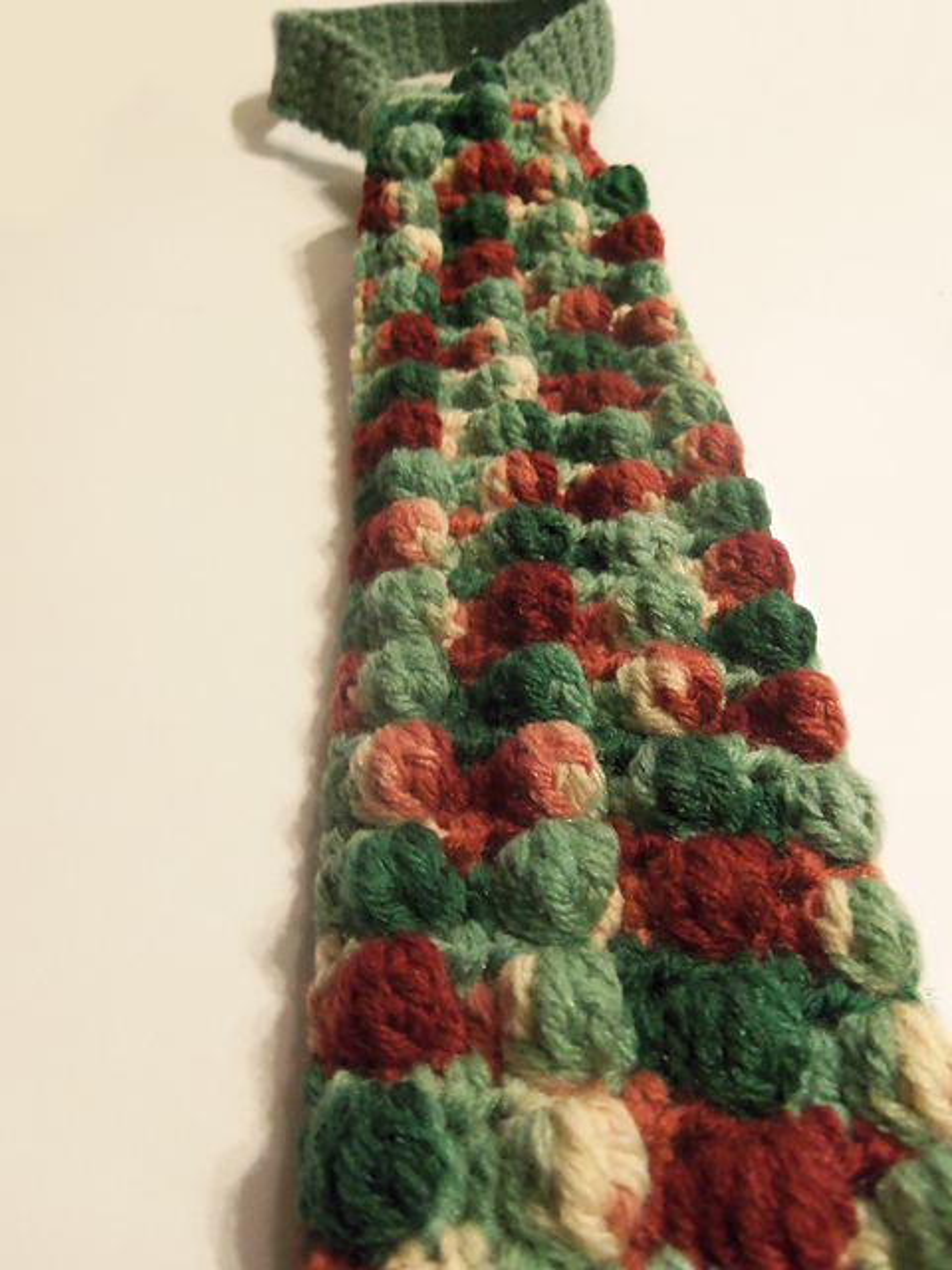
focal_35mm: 28
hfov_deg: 49.7
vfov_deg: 63.4
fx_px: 1027
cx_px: 476
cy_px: 635
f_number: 3.9
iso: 400
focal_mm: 5.1
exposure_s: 1/10
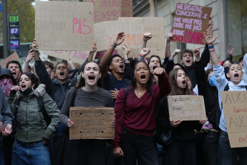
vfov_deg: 18.9
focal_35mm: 72
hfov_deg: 28.1
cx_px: 110
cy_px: 78
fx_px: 494
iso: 640
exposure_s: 1/1600
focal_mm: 50
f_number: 2
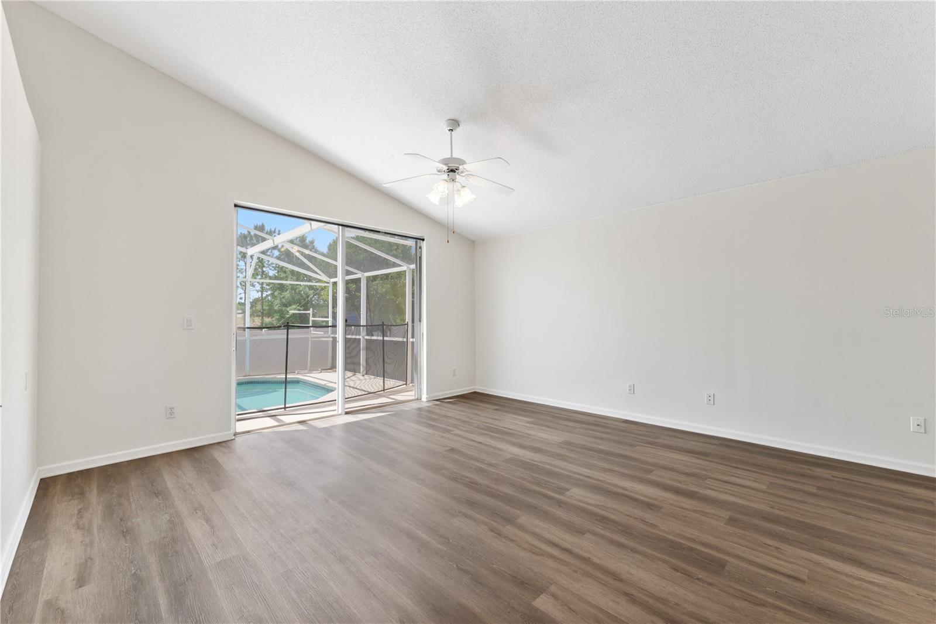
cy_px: 312
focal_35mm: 14
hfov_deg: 104.3
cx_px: 468
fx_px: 364
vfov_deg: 81.2
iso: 400
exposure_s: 1/60
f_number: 8
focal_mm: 14
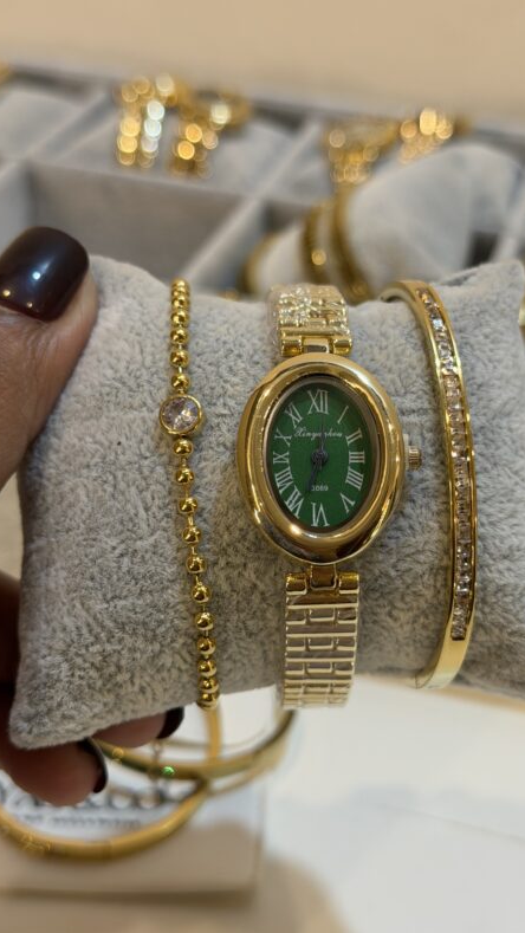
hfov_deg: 22.6
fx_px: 1311
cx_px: 325
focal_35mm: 53
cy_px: 472
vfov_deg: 39.2
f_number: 1.78
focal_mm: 6.76
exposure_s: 1/50
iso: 125
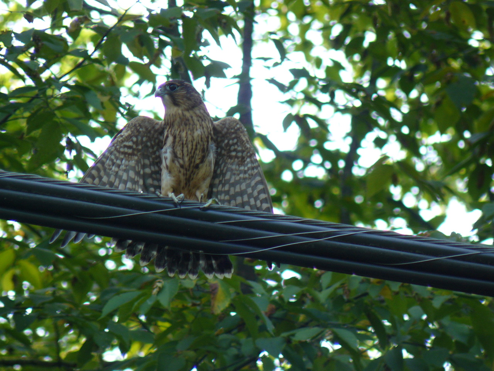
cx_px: 247
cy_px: 186
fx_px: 6165
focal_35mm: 432
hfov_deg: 4.6
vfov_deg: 3.4
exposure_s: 1/125
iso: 100
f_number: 3.6
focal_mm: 72
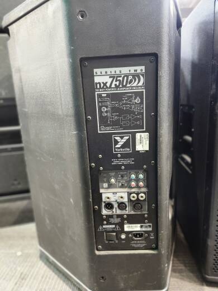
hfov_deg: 58.9
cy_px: 146
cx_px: 109
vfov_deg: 73.9
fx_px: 193
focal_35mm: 23
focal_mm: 5.54
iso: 640
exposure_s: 1/30
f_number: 1.8
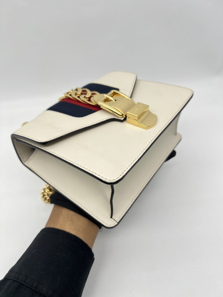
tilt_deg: -47.1
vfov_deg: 67.3
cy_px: 148
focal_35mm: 26
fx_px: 223
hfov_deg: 53.1
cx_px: 112
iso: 40
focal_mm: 5.7
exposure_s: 1/174
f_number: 1.5
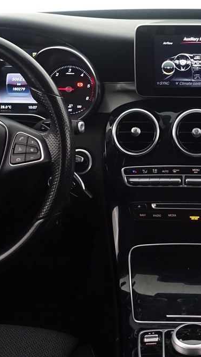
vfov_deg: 33.8
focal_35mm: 61
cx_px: 195
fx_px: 578
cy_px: 96
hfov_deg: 19.2
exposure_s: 1/30
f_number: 2.5
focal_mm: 8.8
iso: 1000
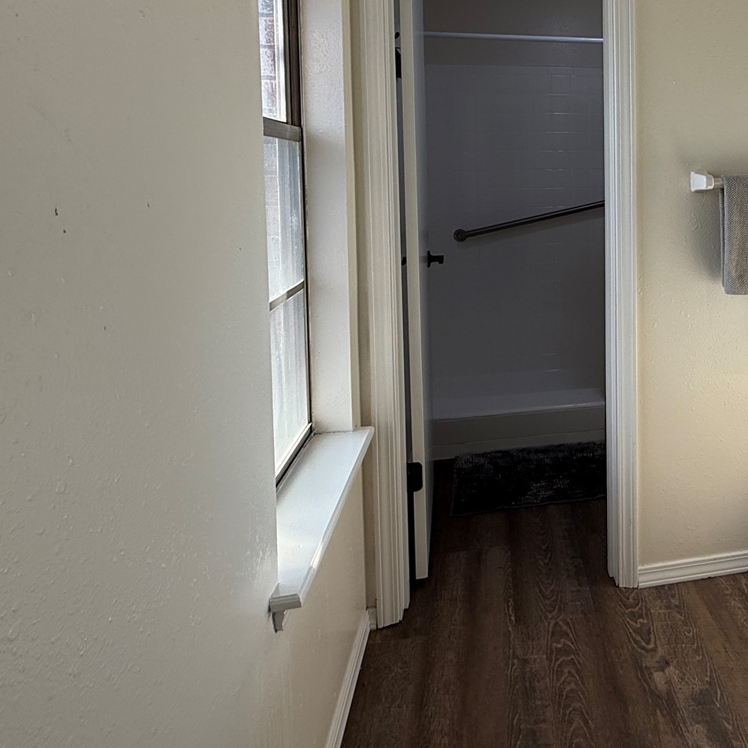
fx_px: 611
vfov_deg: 60.2
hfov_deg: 57.7
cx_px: 610
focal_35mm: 25
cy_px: 206
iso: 64
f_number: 2.2
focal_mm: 2.22
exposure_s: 1/239
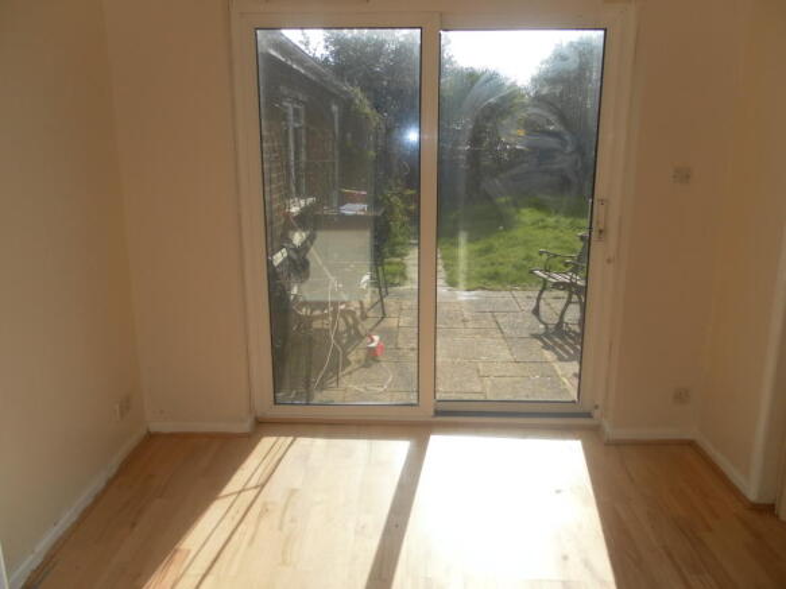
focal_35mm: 28
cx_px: 393
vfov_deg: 49.7
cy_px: 294
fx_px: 636
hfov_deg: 63.5
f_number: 8
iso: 80
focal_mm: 4.9
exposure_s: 1/125
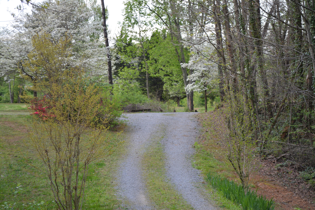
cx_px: 158
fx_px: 722
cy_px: 105
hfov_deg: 24.6
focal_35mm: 82
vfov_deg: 16.6
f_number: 5.6
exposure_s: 1/100
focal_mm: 55
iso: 400
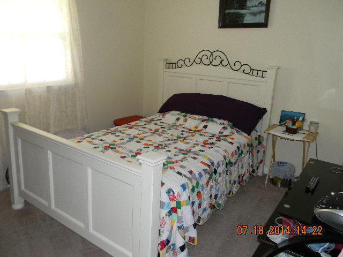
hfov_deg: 63.4
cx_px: 172
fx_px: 277
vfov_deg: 49.7
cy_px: 128
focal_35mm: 28
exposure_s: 1/26
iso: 200
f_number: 3.5
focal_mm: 5
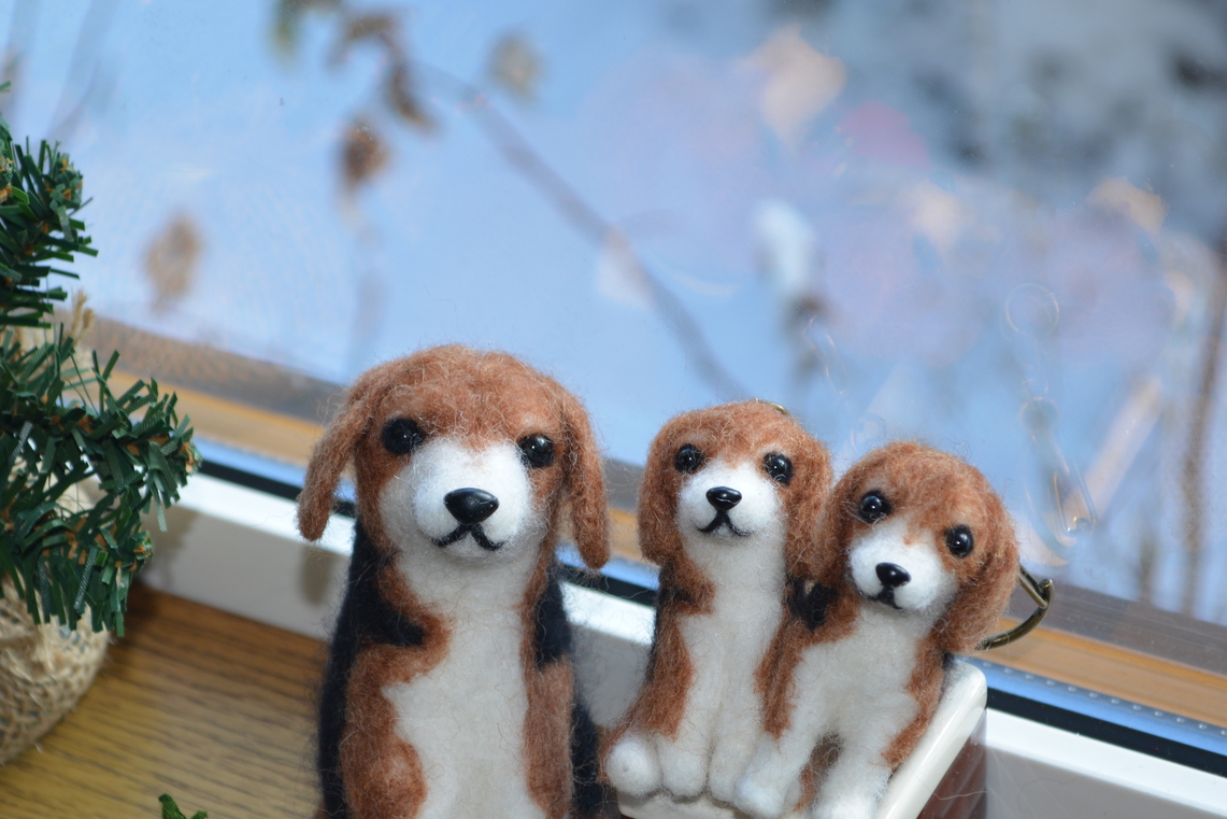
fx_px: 3944
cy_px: 544
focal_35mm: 116
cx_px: 523
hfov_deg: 17.7
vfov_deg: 11.8
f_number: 5.6
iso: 200
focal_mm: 55
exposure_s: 1/125
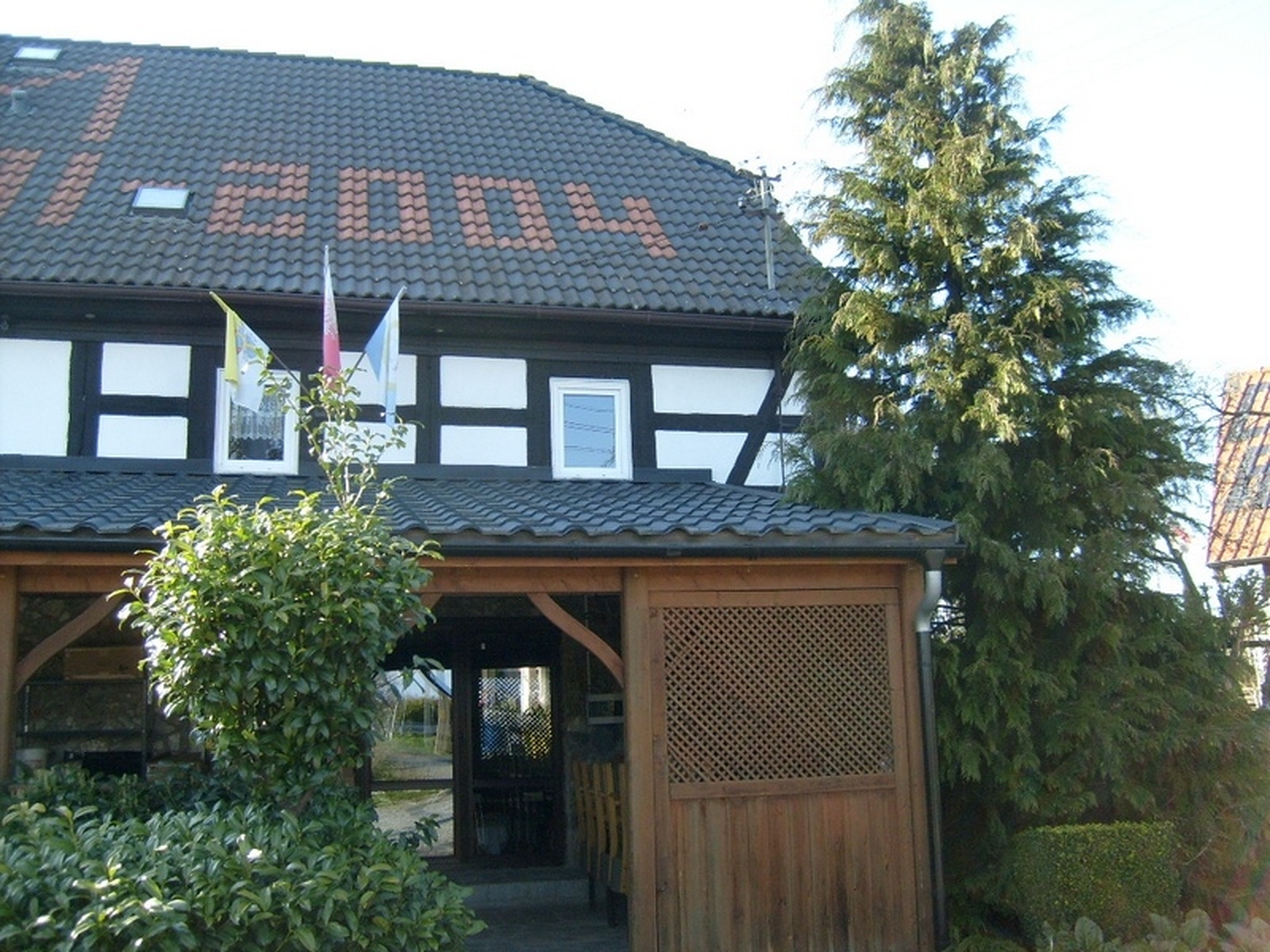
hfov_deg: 52.6
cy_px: 476
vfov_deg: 40.7
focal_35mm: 35
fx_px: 1284
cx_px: 635
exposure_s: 1/250
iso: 80
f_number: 2.8
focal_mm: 5.8
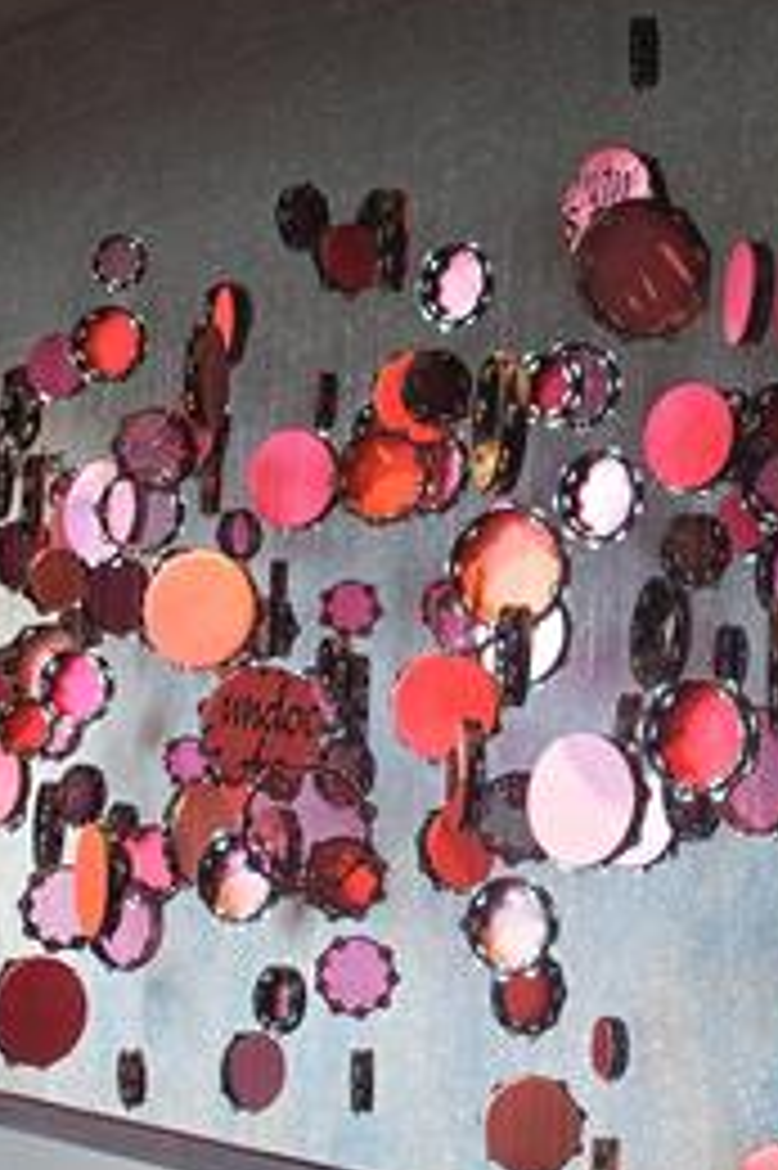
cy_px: 540
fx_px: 2597
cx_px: 378
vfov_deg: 25.4
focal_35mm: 80
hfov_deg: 17.0
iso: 200
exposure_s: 1/80
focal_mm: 10.8
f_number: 2.8
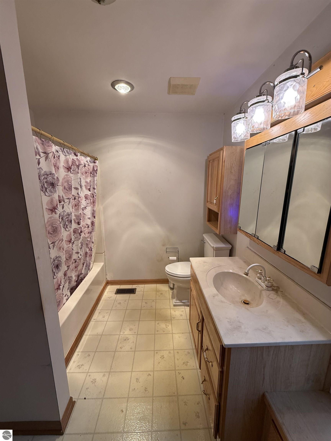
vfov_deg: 102.1
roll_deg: -1.0
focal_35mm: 14
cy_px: 220
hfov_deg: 85.7
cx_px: 166
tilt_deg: -9.8
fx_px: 178
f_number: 2.2
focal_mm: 2.22
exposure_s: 1/120
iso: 100
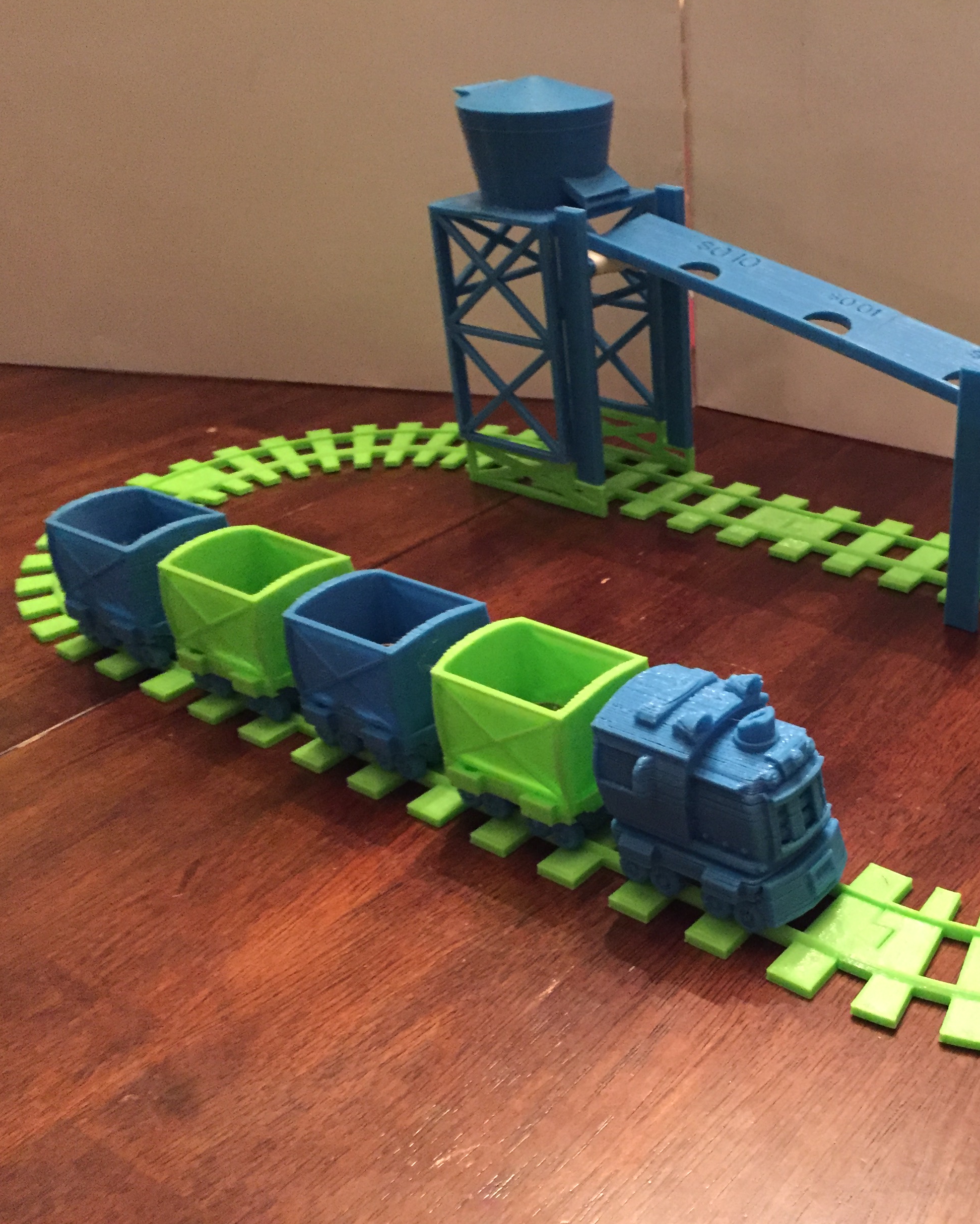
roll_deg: +1.2
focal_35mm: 38
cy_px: 611
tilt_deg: -28.3
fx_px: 1378
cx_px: 762
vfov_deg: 47.9
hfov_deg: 37.9
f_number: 2.2
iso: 400
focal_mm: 4.15
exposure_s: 1/15
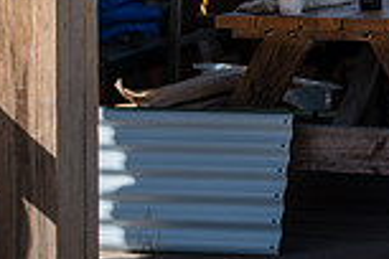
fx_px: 1437
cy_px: -117
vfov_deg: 10.0
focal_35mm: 133
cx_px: 636
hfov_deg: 14.1
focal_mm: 35
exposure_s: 1/640
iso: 100
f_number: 3.5
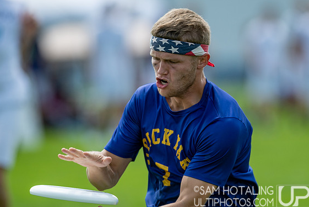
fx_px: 4518
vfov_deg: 2.6
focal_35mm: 526
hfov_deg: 3.9
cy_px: 92
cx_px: 180
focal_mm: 300
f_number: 2.8
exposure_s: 1/3200
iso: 140
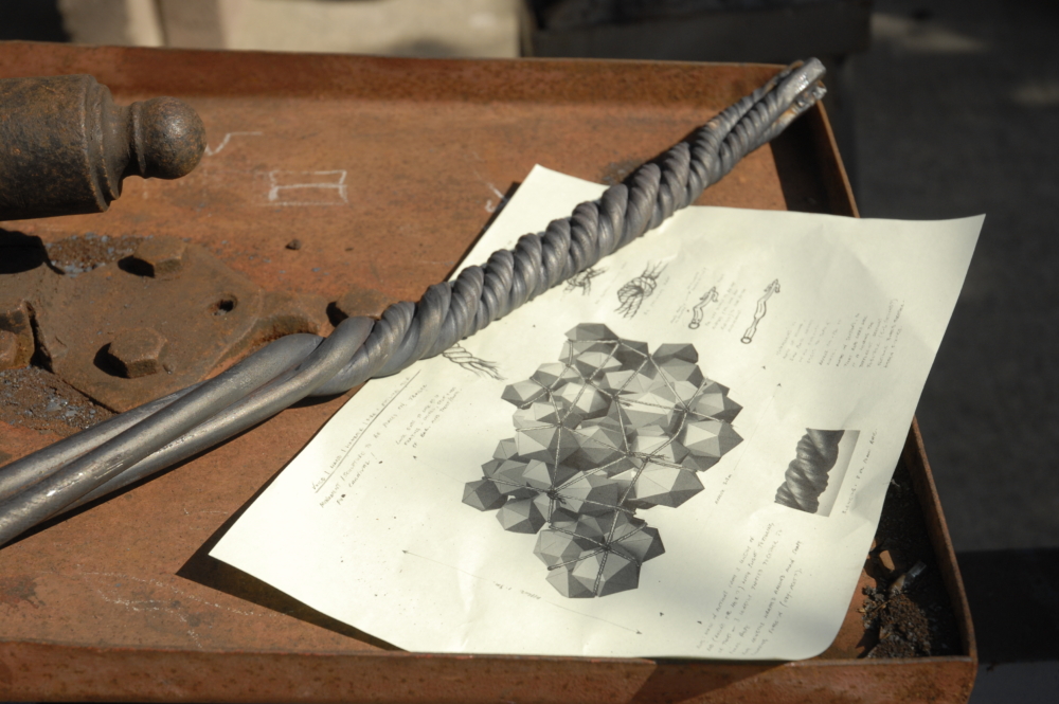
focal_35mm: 69
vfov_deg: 19.7
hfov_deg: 29.3
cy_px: 352
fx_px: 2028
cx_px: 530
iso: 200
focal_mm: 46
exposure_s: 1/800
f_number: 6.3
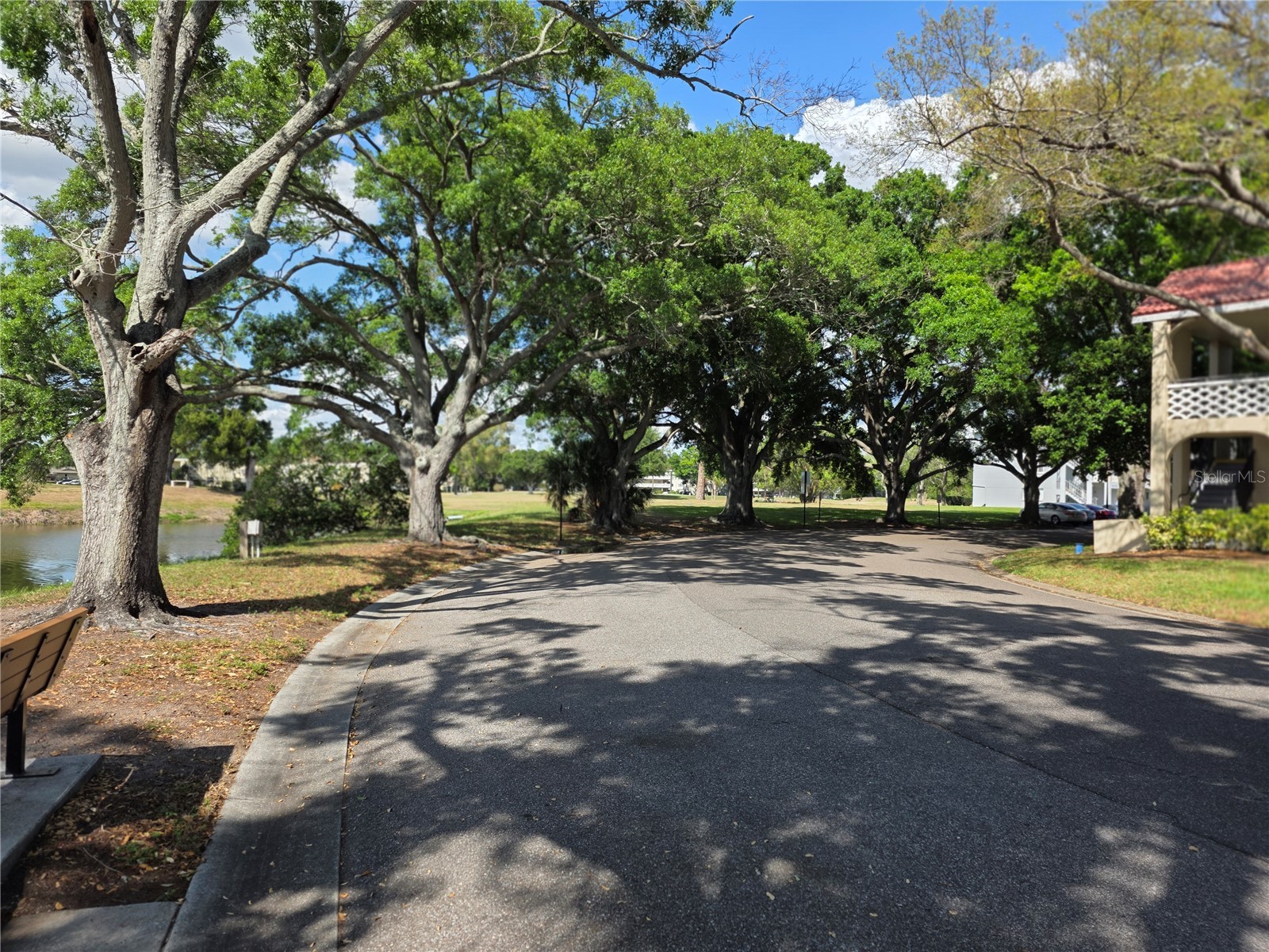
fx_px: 843
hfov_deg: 73.9
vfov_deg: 58.9
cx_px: 634
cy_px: 476
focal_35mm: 23
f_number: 1.7
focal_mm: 6.25
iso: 80
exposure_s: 1/3309
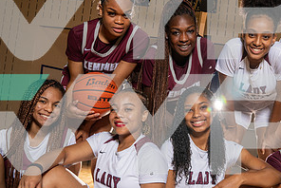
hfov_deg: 41.2
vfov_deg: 28.5
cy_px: 125
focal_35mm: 47
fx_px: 367
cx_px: 192
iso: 640
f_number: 8
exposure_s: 1/250
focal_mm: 24
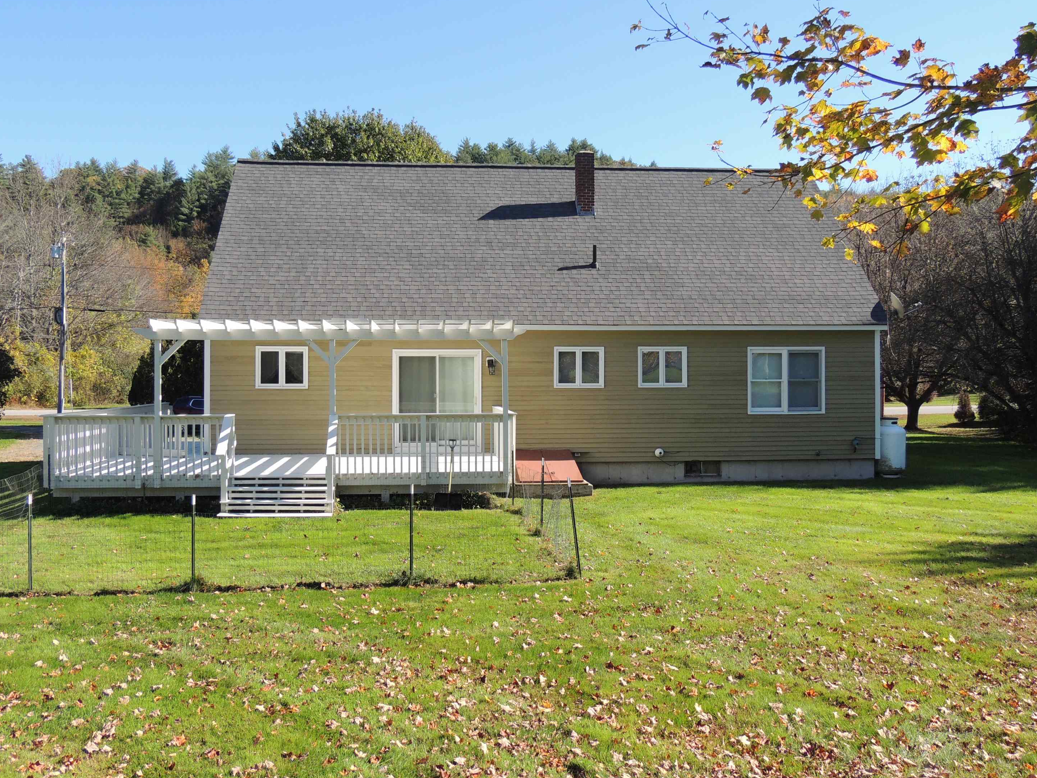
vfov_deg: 44.1
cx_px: 492
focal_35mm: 32
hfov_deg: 56.8
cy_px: 370
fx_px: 959
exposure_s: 1/640
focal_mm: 5.3
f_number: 3.1
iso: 100
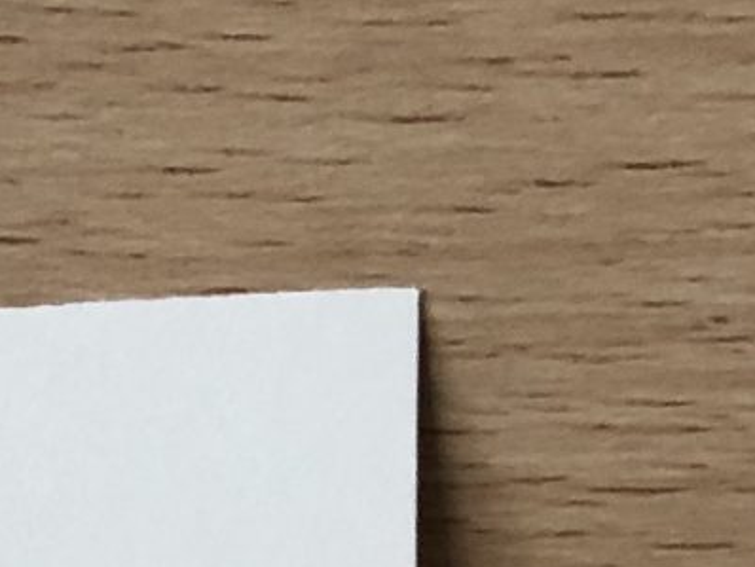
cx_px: -1019
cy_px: 1197
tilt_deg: -21.5
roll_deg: +0.3
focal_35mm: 180
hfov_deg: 9.8
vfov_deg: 7.8
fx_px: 3928
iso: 40
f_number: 1.8
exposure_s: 1/15
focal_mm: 3.99
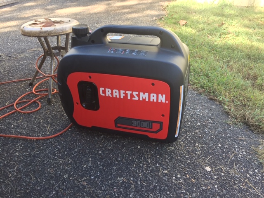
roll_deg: +0.7
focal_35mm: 29
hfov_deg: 61.7
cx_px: 132
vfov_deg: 48.2
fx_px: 221
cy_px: 99
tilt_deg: -32.5
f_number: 2.2
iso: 50
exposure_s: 1/120
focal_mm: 4.15
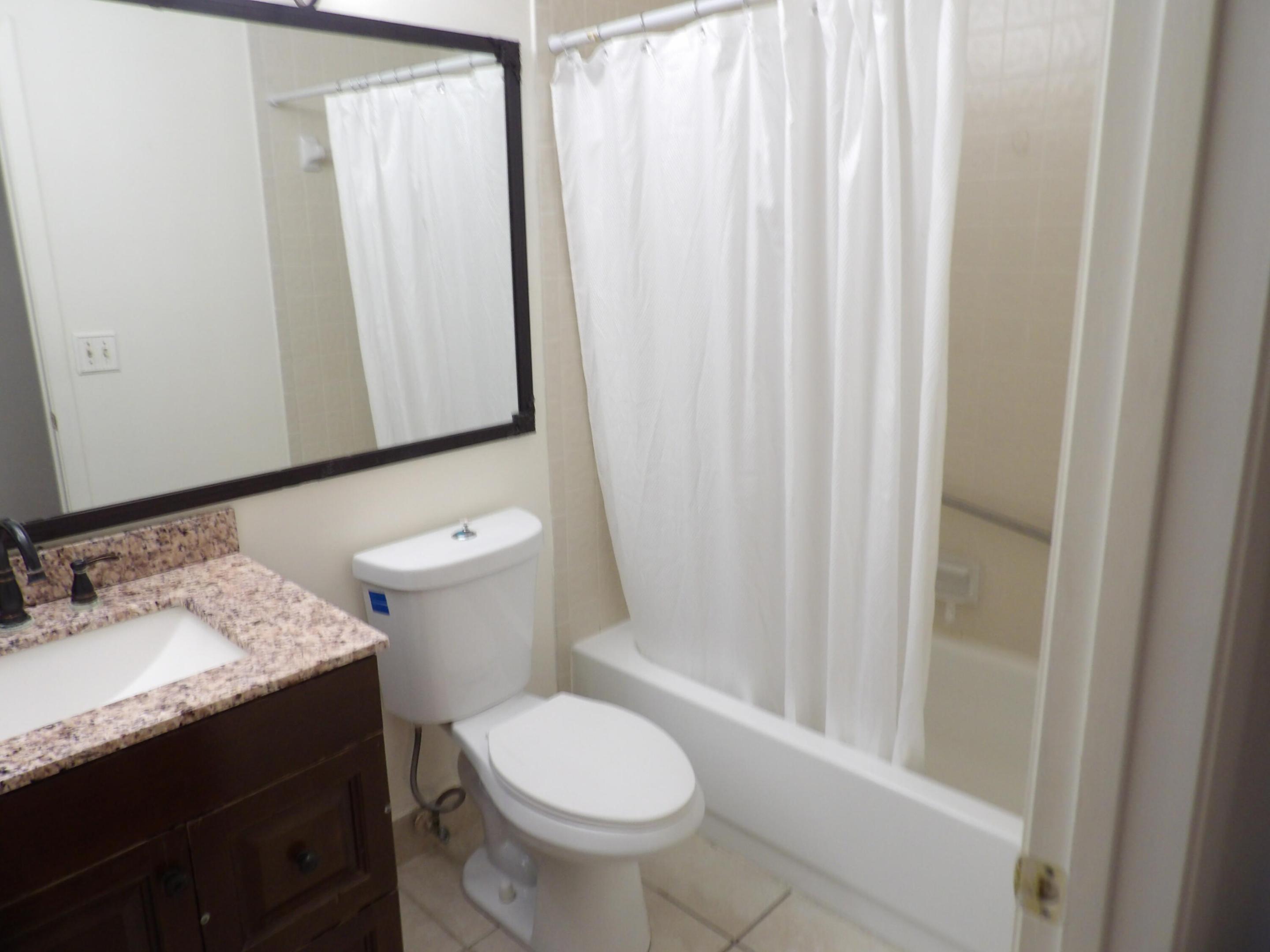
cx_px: 635
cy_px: 476
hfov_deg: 71.6
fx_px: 881
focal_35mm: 24
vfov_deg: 56.8
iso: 200
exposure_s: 1/25
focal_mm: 4.3
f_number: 3.2
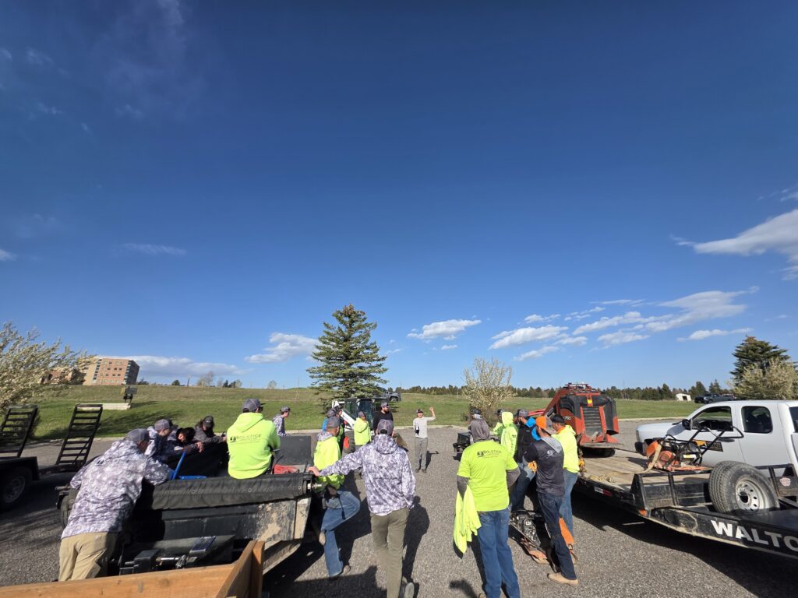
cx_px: 399
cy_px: 299
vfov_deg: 89.9
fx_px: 300
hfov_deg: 106.2
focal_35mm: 13
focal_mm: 2.2
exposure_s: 1/1989
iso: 40
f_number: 1.9
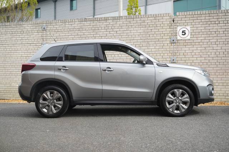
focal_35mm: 40
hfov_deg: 47.9
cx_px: 114
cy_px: 76
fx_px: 257
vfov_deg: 33.0
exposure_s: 1/160
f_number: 5.6
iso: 160
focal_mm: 27
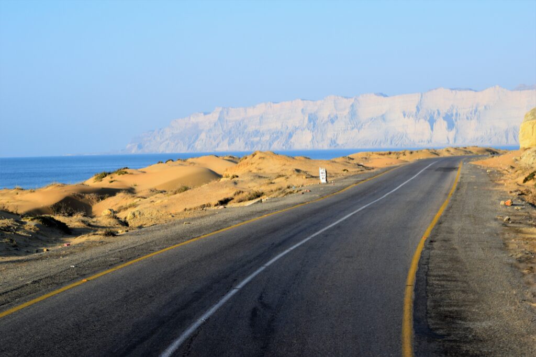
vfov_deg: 18.2
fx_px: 1117
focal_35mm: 75
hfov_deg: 27.0
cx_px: 268
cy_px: 178
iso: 200
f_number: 8
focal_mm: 50
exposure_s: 1/250
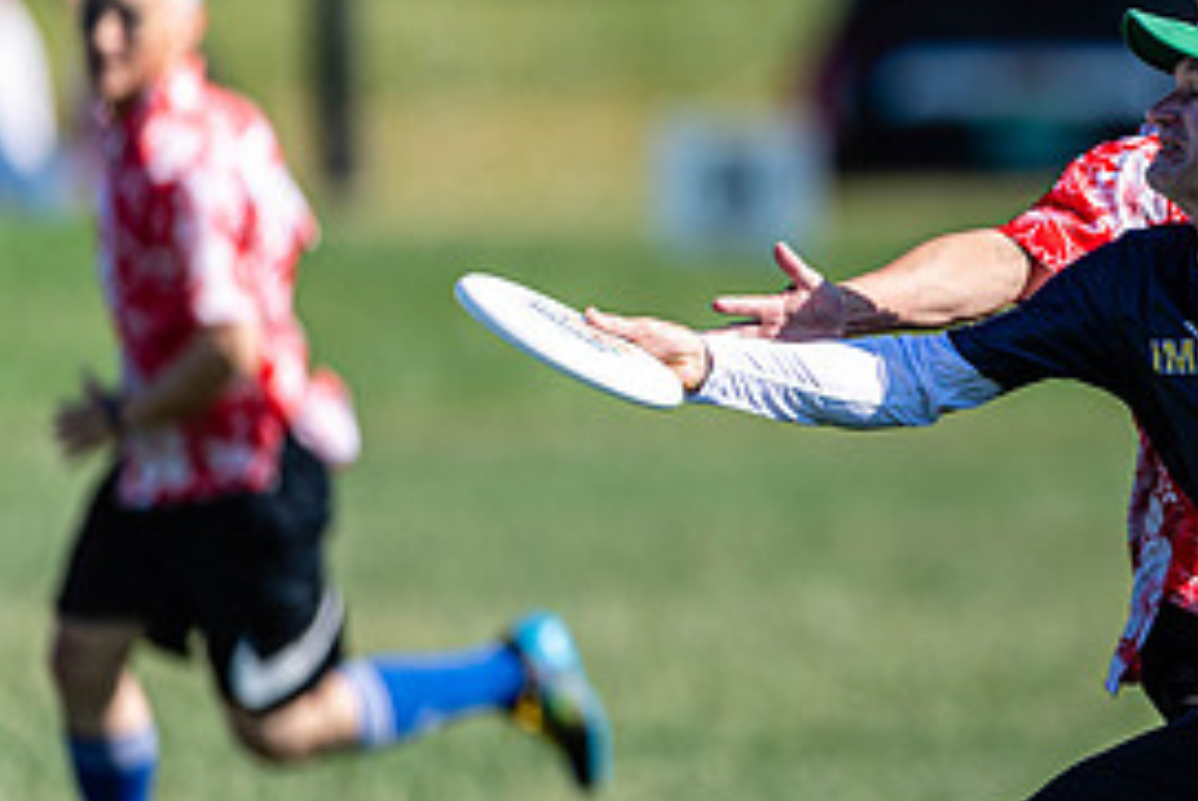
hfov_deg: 2.4
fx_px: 28383
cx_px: 1268
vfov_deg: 1.6
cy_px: 293
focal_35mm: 852
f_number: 2.8
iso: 100
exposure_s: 1/2000
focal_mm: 400
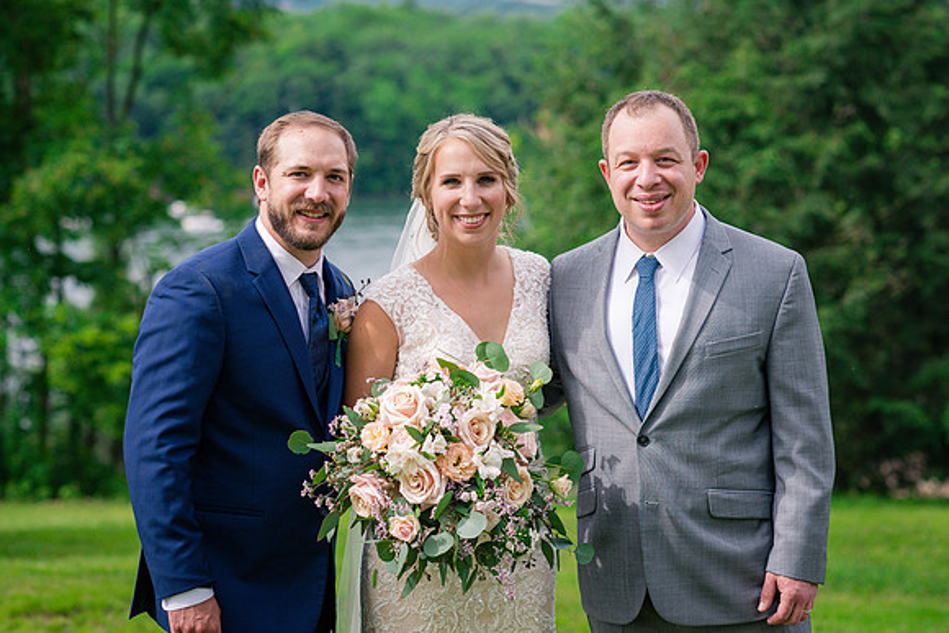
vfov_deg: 15.4
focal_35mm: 89
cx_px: 488
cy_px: 301
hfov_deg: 22.8
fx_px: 2348
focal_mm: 85
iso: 500
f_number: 3.2
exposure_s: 1/3200
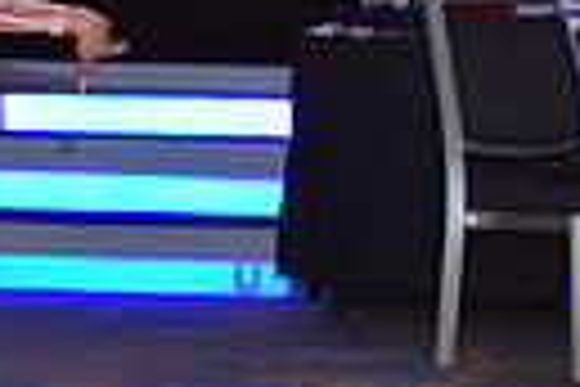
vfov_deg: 4.3
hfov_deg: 6.4
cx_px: -589
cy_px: -115
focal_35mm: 315
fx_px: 5075
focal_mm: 70
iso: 2000
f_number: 5
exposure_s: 1/320
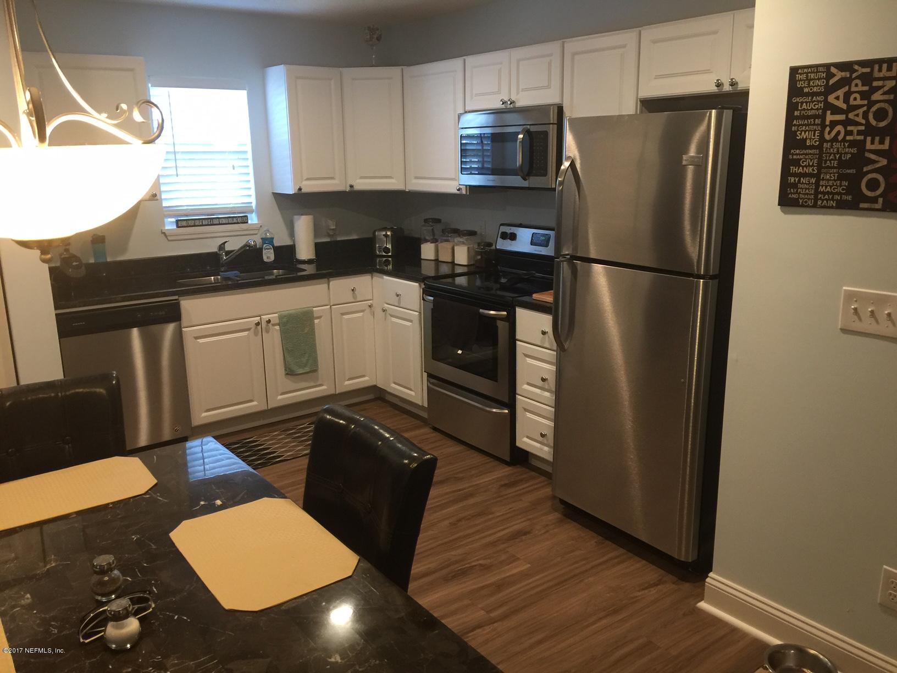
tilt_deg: -14.4
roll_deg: +0.7
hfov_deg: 61.7
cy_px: 336
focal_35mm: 29
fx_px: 751
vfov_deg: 48.2
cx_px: 448
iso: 50
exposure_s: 1/15
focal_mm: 4.15
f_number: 2.2
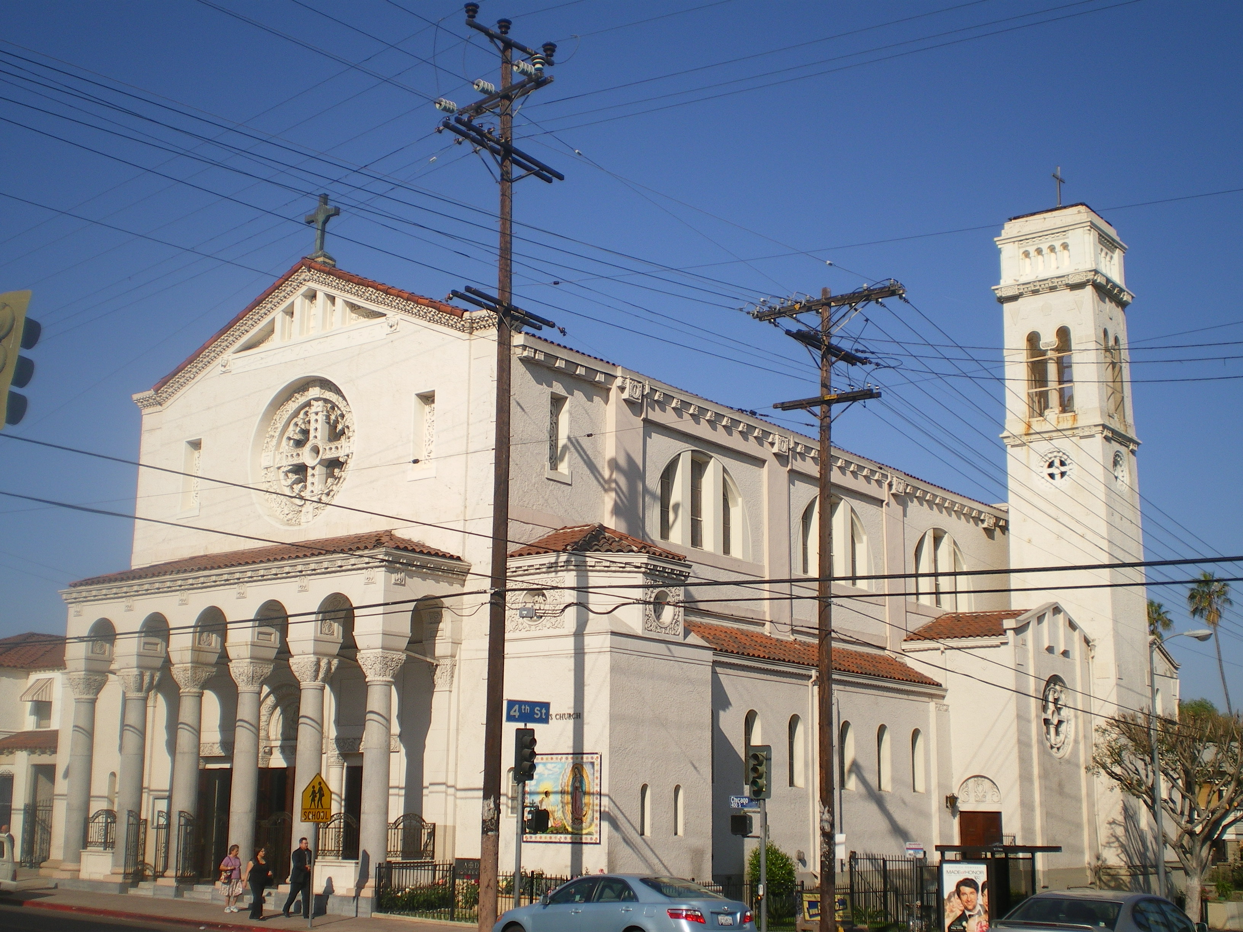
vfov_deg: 34.3
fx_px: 1508
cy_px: 466
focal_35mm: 42
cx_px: 622
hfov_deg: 44.8
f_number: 4.9
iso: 50
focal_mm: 7.4
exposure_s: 1/640
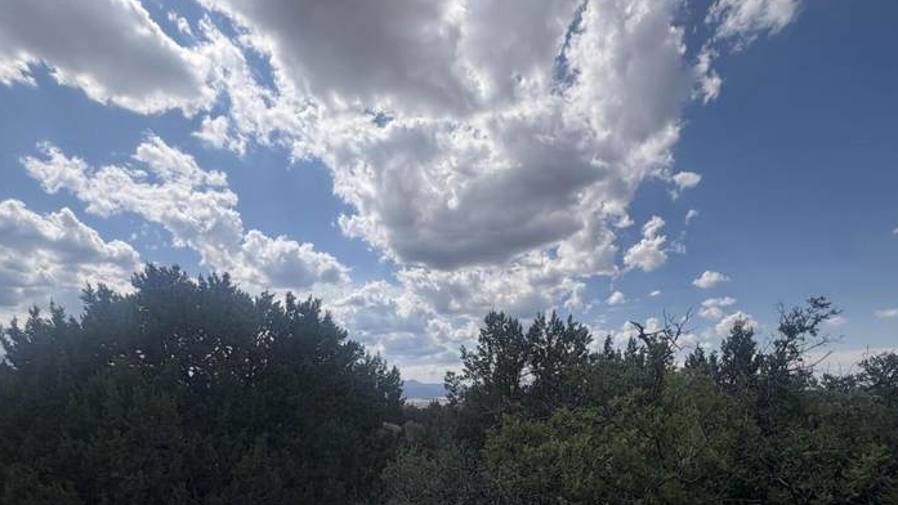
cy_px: 395
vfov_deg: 50.7
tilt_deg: +0.4
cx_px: 448
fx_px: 500
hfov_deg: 83.8
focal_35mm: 21
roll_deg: +1.1
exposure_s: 1/3546
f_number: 2.2
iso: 50
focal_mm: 2.22
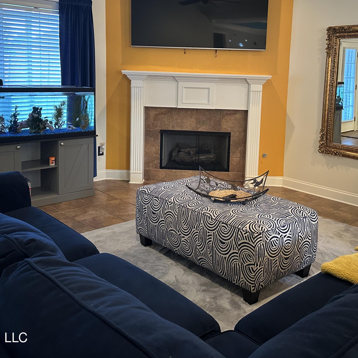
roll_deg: -1.7
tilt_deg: -7.5
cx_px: 201
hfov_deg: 44.8
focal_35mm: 37
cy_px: 125
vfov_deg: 44.4
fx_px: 433
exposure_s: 1/60
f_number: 1.78
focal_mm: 6.86
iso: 500
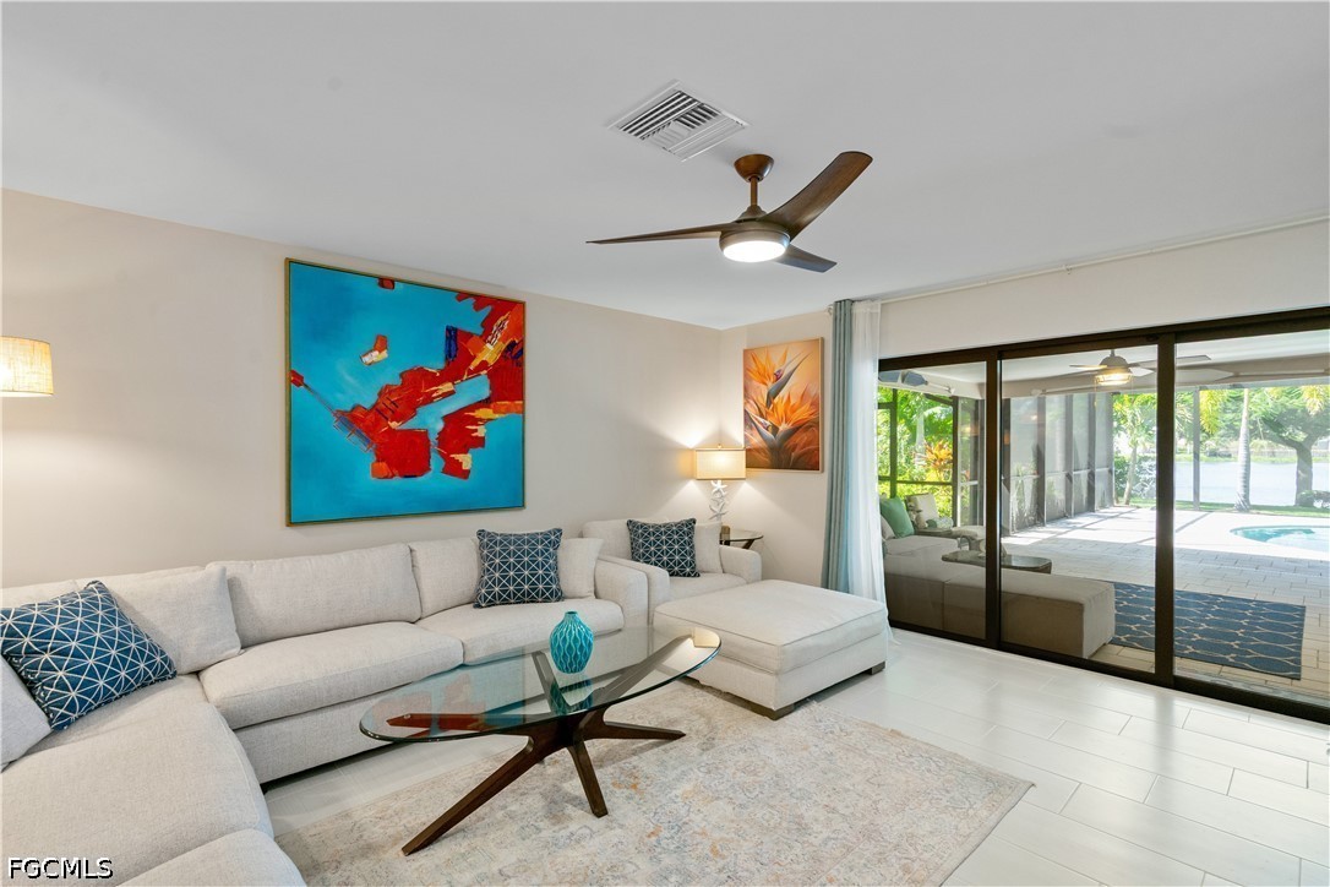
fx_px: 591
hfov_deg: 96.7
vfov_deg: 73.7
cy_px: 444
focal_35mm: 16
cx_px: 665
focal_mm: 16
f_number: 8
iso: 400
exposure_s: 1/25
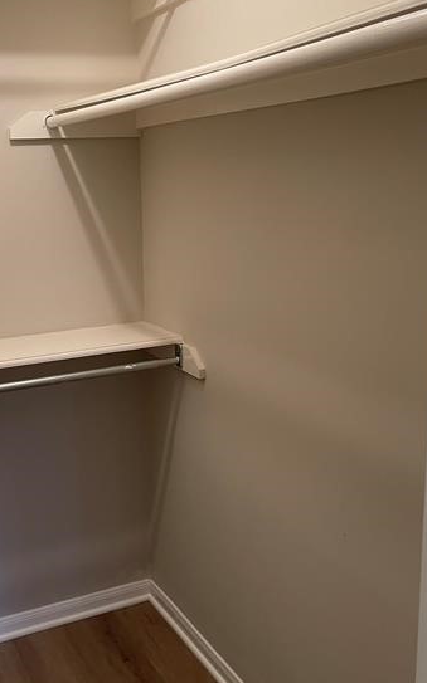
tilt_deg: -12.6
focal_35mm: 39
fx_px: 727
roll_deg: +3.1
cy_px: 351
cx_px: 136
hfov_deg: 32.4
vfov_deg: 50.4
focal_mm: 5.1
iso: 160
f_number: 1.6
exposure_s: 1/60
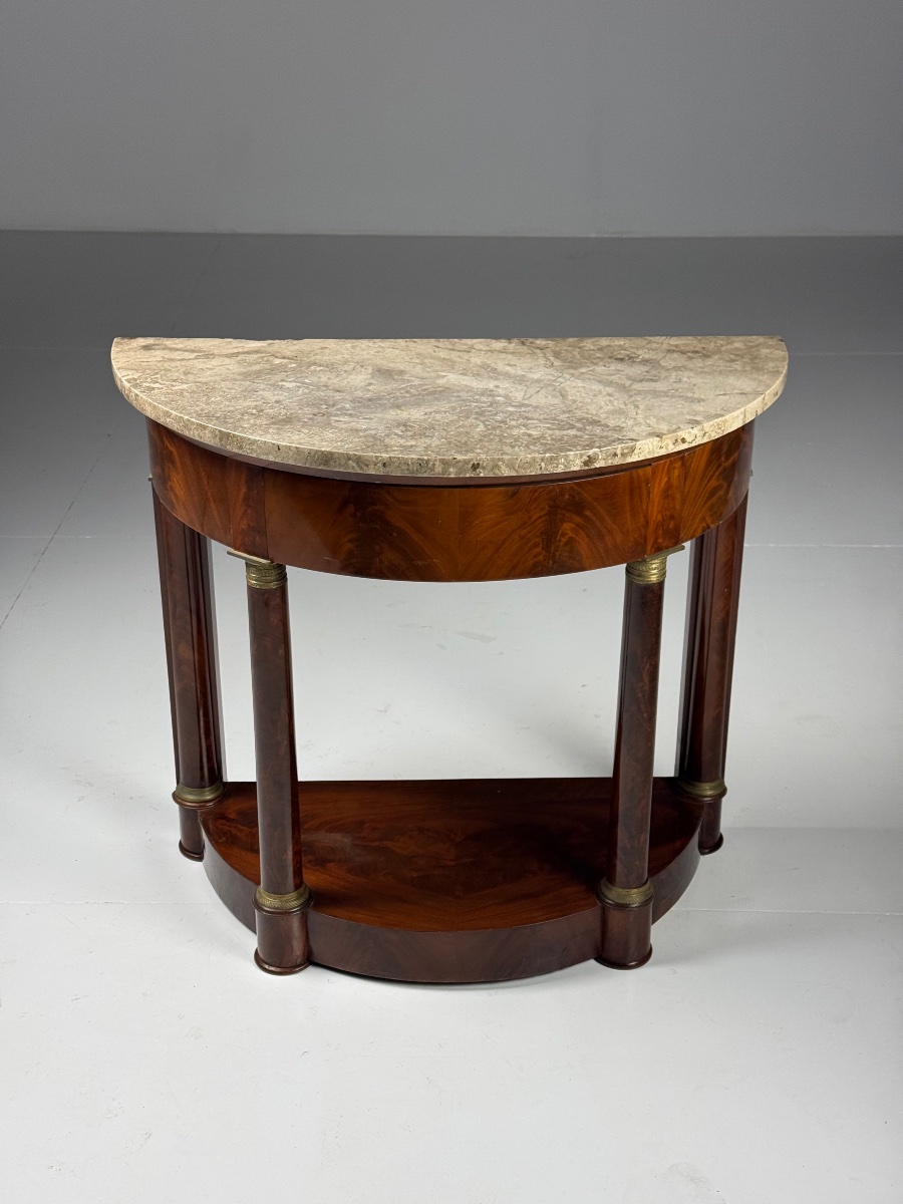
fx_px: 1670
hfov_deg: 30.3
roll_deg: +2.8
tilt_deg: -26.3
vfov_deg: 39.7
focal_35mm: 48
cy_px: 602
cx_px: 452
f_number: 1.78
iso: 125
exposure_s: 1/100
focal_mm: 6.76
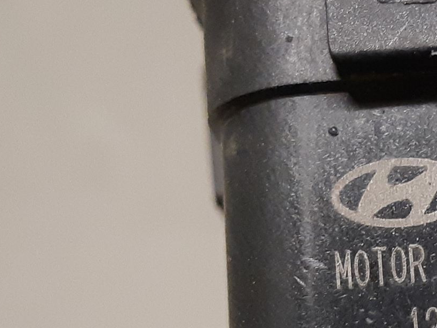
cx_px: 428
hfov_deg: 28.2
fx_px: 820
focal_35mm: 65
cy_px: 261
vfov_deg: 22.3
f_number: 1.7
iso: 250
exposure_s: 1/50
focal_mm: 3.93
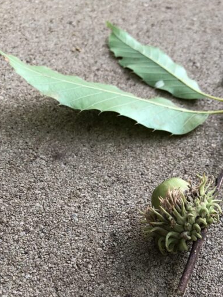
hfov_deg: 31.8
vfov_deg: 40.9
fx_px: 387
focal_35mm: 45
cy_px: 222
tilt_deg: -52.4
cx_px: 153
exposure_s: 1/120
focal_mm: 3.99
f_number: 1.8
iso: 64
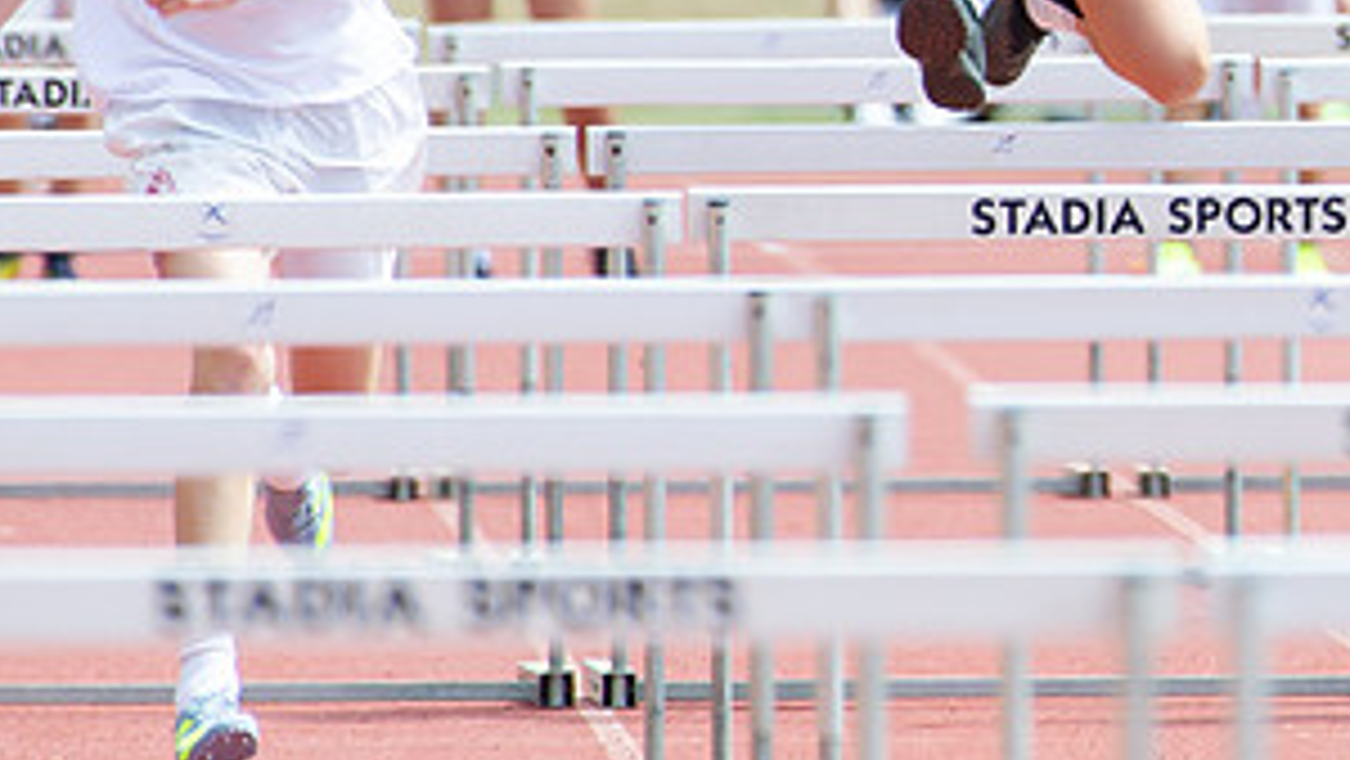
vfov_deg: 0.8
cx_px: 1776
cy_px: -131
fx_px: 52497
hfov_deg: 1.5
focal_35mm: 1466
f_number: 5.6
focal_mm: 500
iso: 320
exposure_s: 1/800
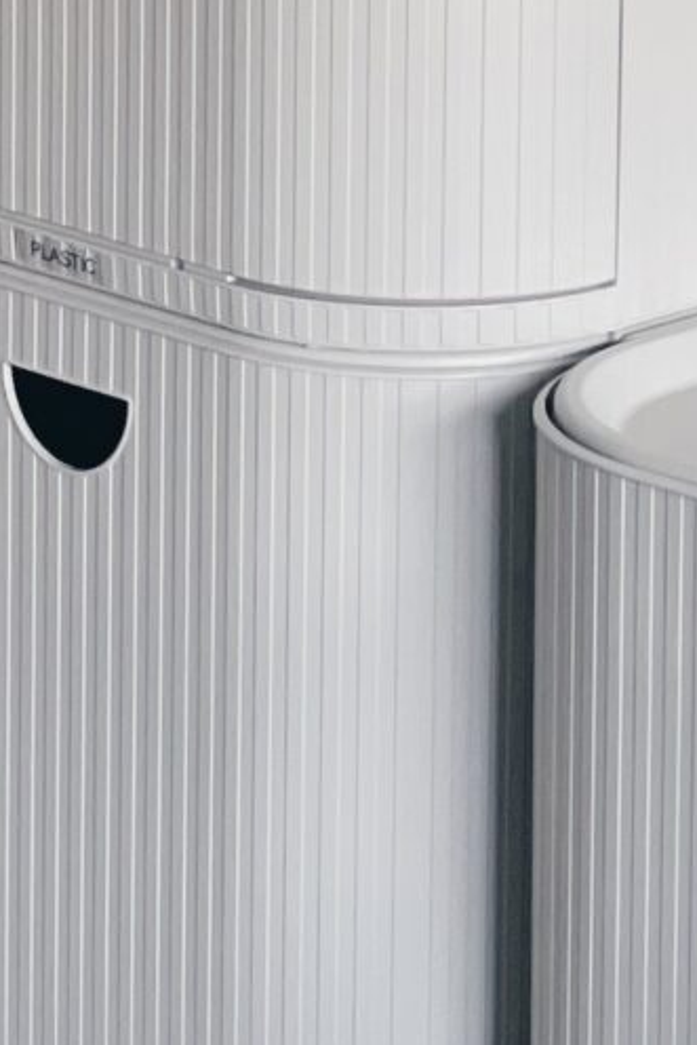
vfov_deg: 7.3
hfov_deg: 4.9
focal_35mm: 279
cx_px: 164
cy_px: -550
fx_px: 8096
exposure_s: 1/50
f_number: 2
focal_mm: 6
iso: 160
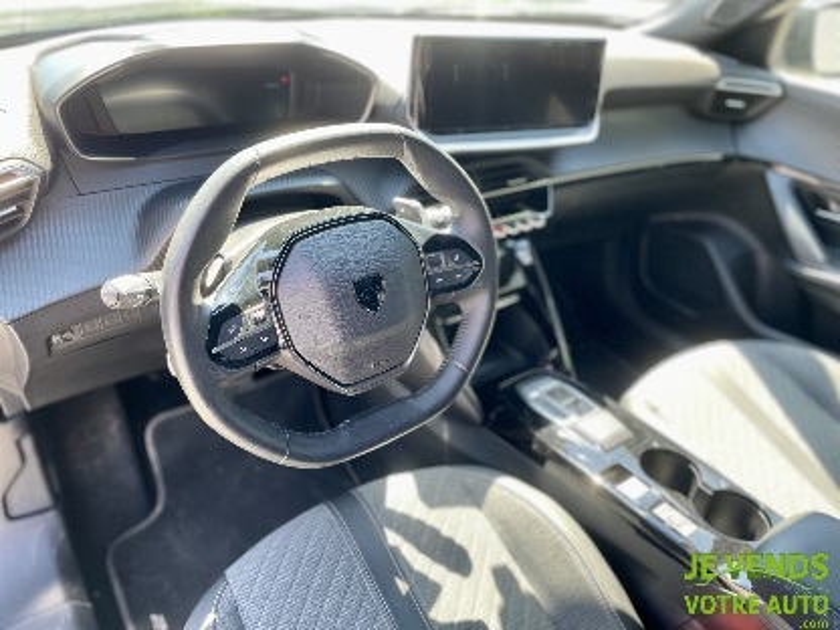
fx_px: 631
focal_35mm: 26
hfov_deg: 67.3
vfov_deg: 53.1
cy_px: 315
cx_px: 420
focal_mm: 4.2
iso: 64
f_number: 1.6
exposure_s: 1/121
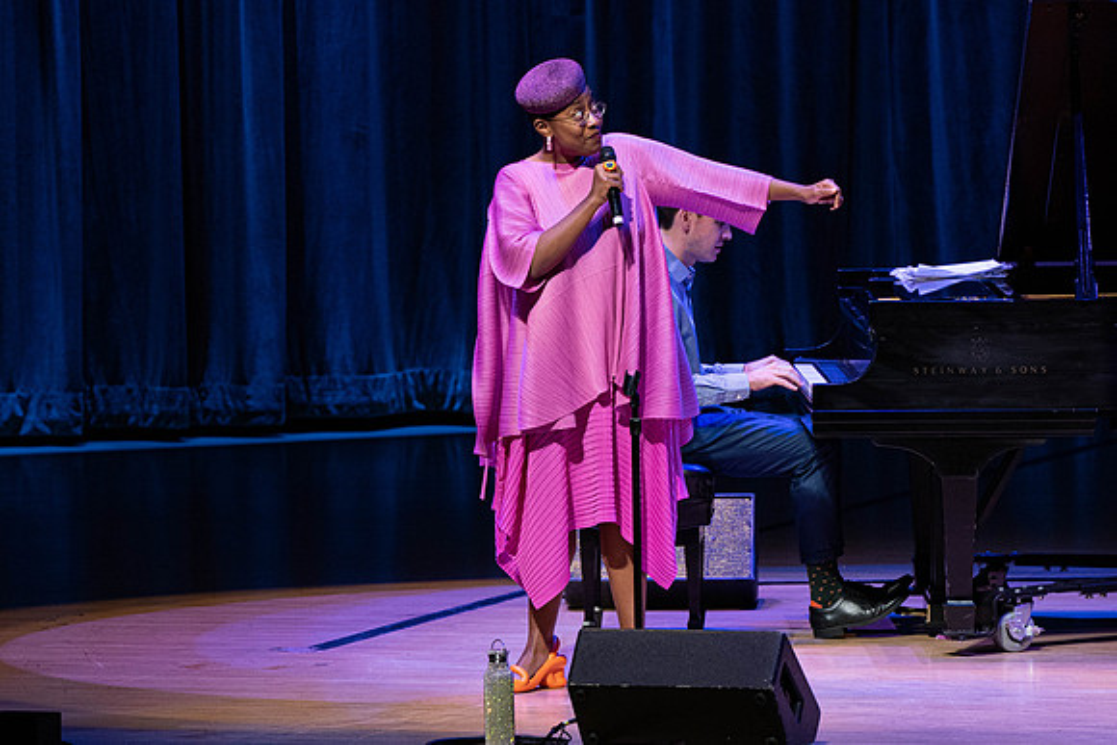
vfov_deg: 3.9
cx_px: 475
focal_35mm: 355
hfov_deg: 5.8
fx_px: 11016
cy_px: 370
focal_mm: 309
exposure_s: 1/250
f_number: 5.6
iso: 4000
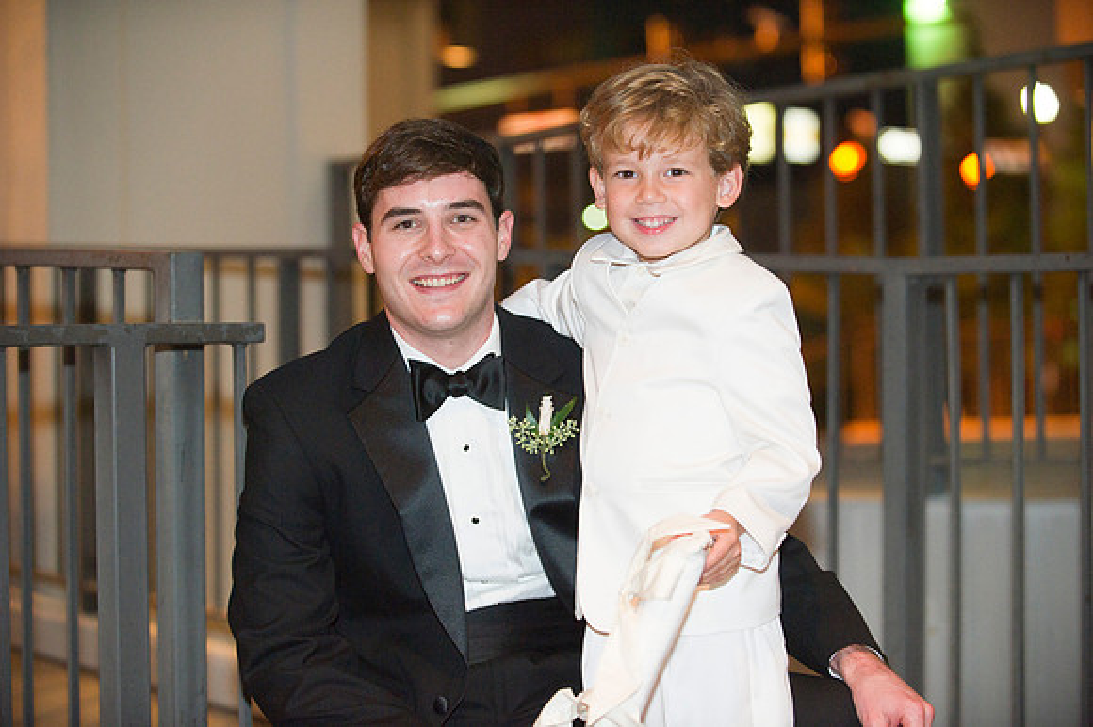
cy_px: 364
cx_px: 546
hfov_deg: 22.6
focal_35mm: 90
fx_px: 2731
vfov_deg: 15.2
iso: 1000
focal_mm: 90
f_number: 2.8
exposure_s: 1/80
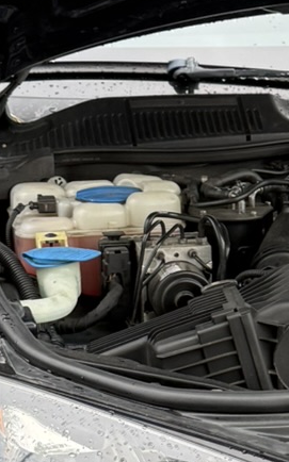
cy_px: 274
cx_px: 451
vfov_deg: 17.4
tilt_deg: -13.0
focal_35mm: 120
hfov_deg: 10.5
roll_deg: -1.4
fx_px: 1513
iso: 160
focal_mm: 6.76
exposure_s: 1/121
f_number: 1.78
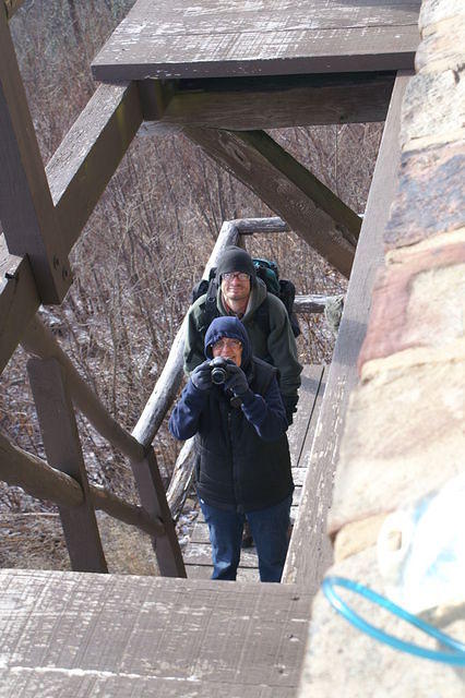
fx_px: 1309
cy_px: 349
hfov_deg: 20.1
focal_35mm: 68
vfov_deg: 29.9
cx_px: 232
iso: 100
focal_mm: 45
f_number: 5.6
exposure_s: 1/80
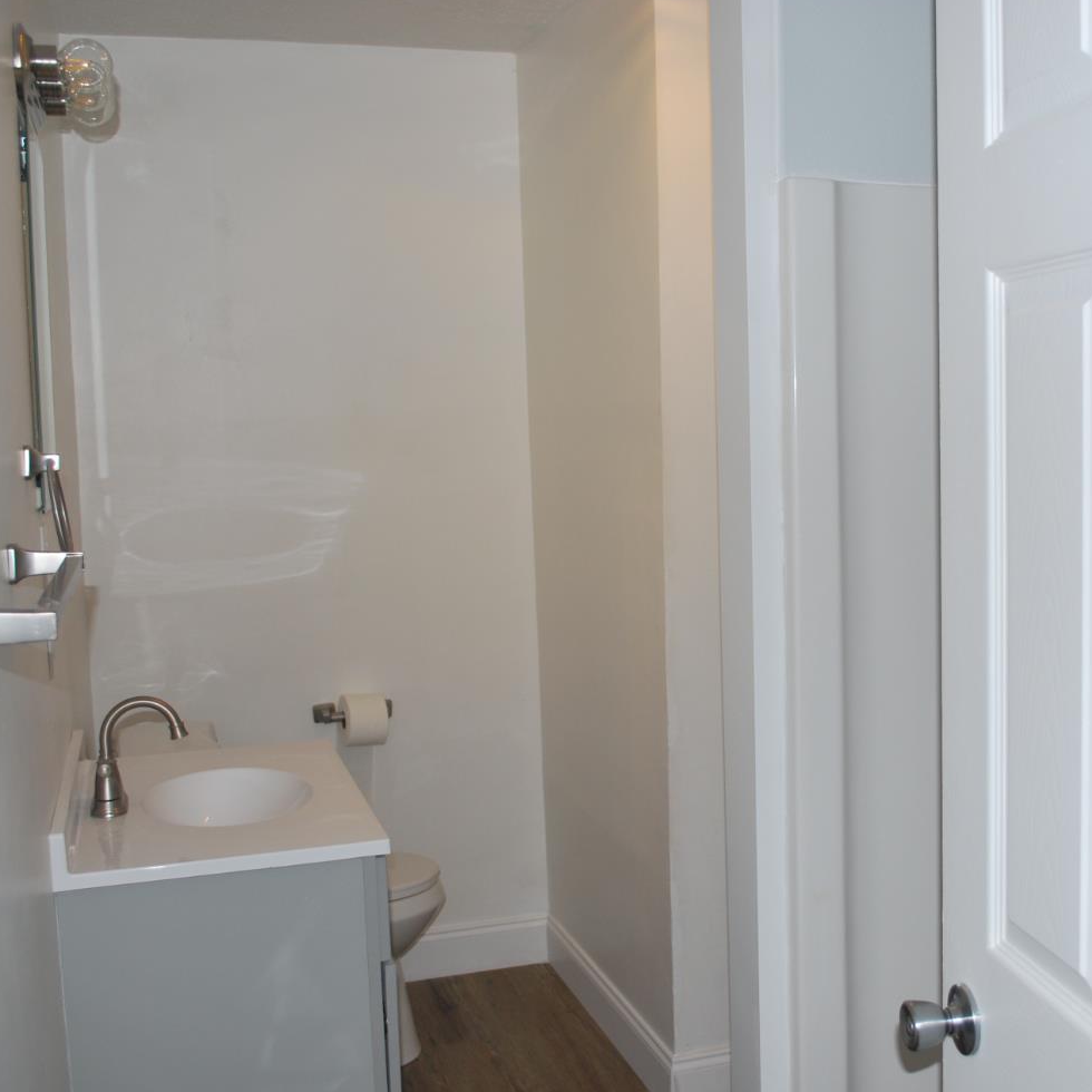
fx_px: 1535
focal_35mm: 43
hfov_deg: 38.9
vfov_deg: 39.2
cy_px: 547
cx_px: 686
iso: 200
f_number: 4
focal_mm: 22
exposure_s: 1/60
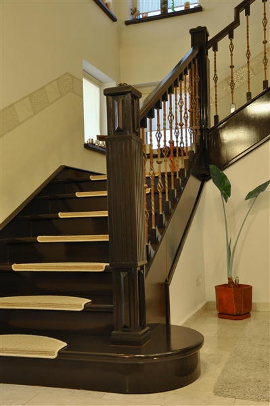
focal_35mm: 42
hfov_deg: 31.8
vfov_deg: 46.4
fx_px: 473
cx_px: 135
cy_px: 203
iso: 800
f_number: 8
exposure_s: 1/5
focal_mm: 28
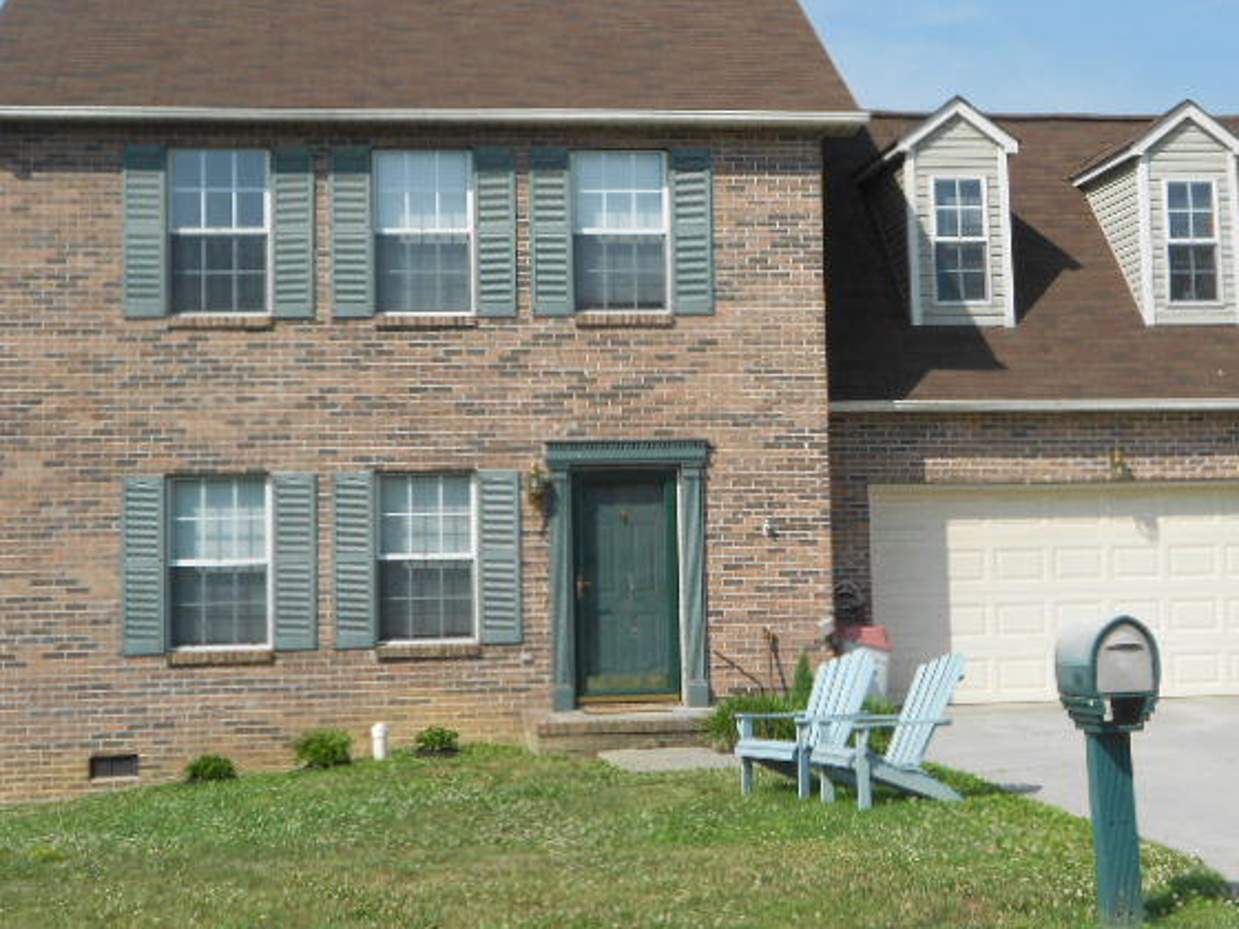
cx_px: 673
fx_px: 2004
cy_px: 422
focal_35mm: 56
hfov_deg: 34.3
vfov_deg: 26.1
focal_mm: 8.8
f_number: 4.5
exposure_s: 1/640
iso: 80
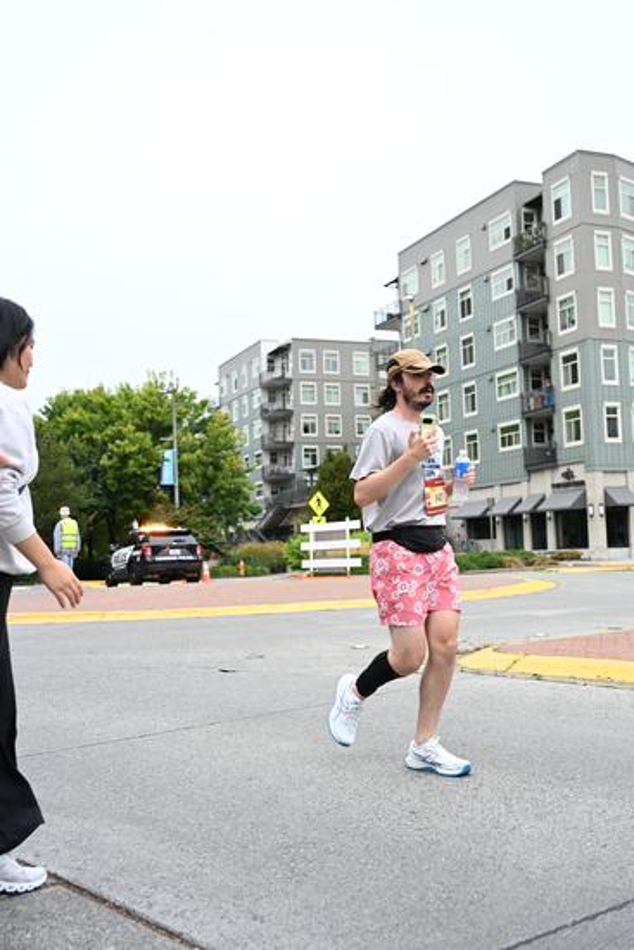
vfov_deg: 51.9
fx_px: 977
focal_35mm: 37
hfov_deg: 36.0
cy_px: 475
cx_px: 317
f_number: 4
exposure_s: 1/800
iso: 1600
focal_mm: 37
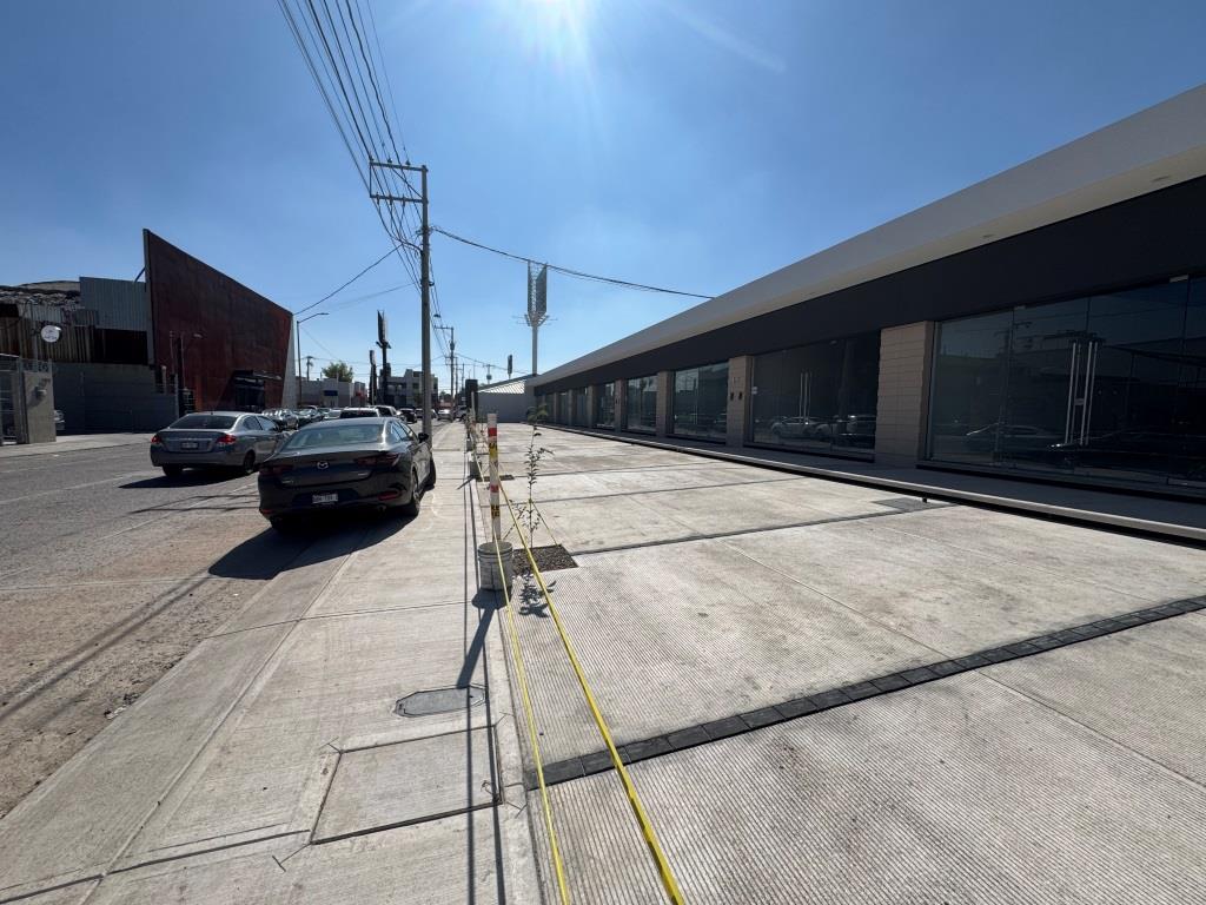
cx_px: 603
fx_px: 488
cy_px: 452
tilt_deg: -4.8
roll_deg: +0.2
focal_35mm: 14
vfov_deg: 85.7
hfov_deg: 102.1
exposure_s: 1/3906
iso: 32
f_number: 2.2
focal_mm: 2.22
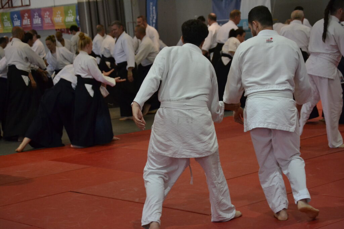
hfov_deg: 24.6
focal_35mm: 82
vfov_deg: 16.6
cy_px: 114
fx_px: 788
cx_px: 172
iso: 2800
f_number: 4
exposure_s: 1/500
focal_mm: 55
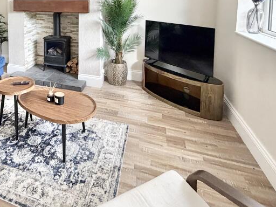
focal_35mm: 28
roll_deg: +0.1
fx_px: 223
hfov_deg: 59.3
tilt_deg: -4.4
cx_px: 62
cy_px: 12
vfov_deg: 44.2
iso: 320
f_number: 2.2
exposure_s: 1/100
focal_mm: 2.22
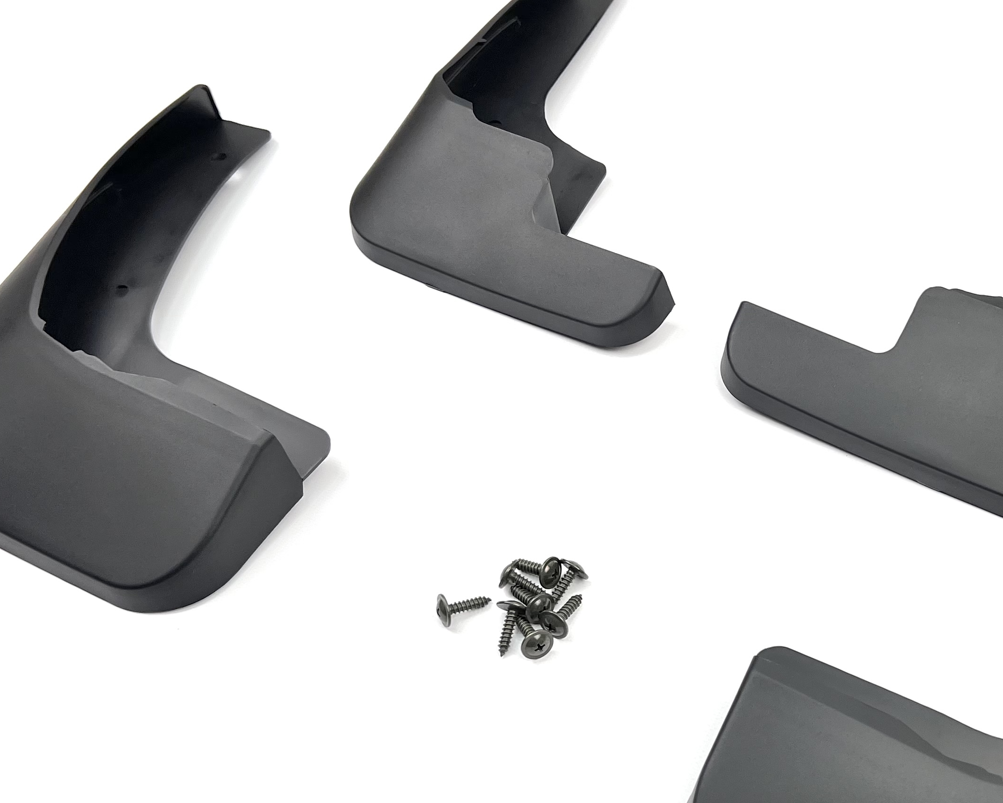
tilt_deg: -56.2
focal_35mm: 46
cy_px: 531
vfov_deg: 32.5
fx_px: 1366
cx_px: 668
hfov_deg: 39.8
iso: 50
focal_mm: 5.7
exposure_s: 1/371
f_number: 1.5
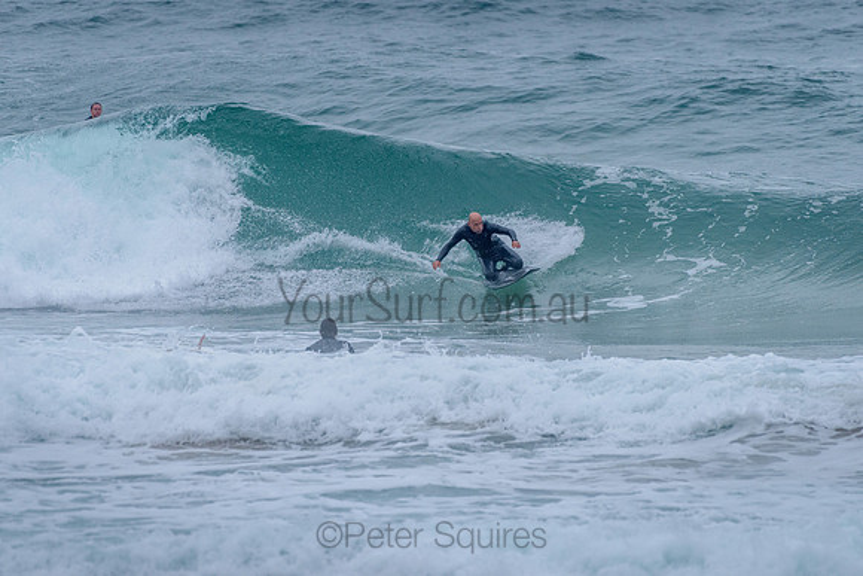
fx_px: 14692
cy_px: 224
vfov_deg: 2.2
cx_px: 433
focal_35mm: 613
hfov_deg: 3.4
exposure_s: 1/2000
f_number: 5.6
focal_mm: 500
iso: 1100
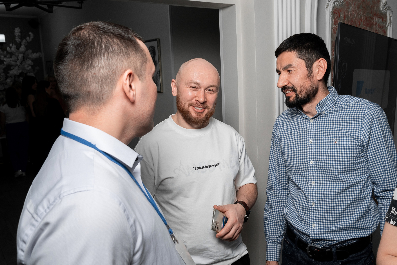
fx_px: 388
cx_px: 224
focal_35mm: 35
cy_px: 140
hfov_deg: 54.1
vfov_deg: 37.7
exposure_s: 1/160
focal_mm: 28
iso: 500
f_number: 8
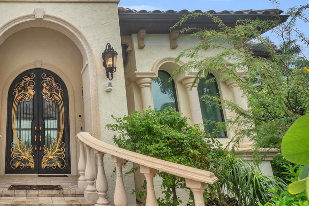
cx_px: 42
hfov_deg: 57.9
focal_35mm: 28
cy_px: 86
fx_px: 240
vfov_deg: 46.2
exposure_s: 1/200
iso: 200
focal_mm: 16
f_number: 9
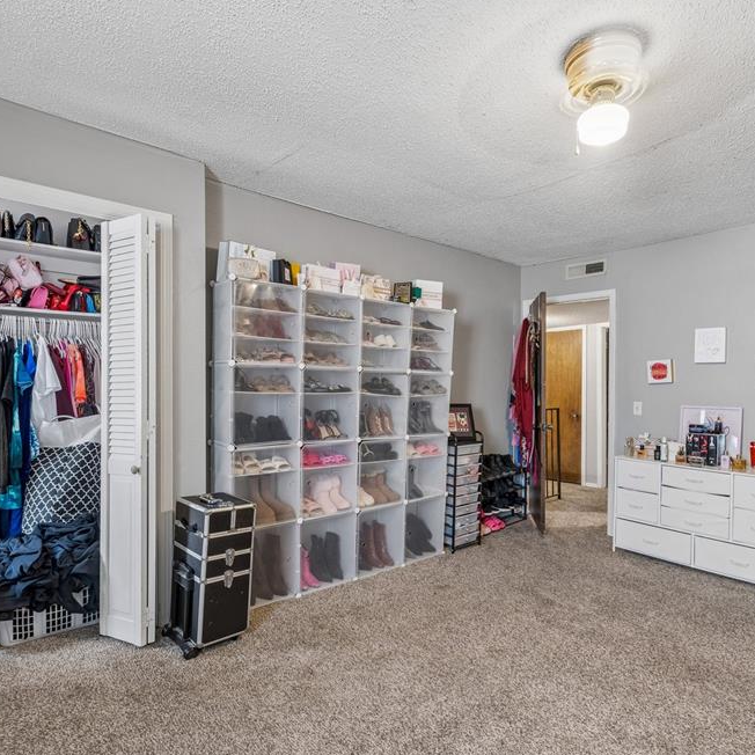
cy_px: 387
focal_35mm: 20
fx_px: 494
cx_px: 411
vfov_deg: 74.8
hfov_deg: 74.7
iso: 200
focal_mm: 10
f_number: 8
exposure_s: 1/3.33
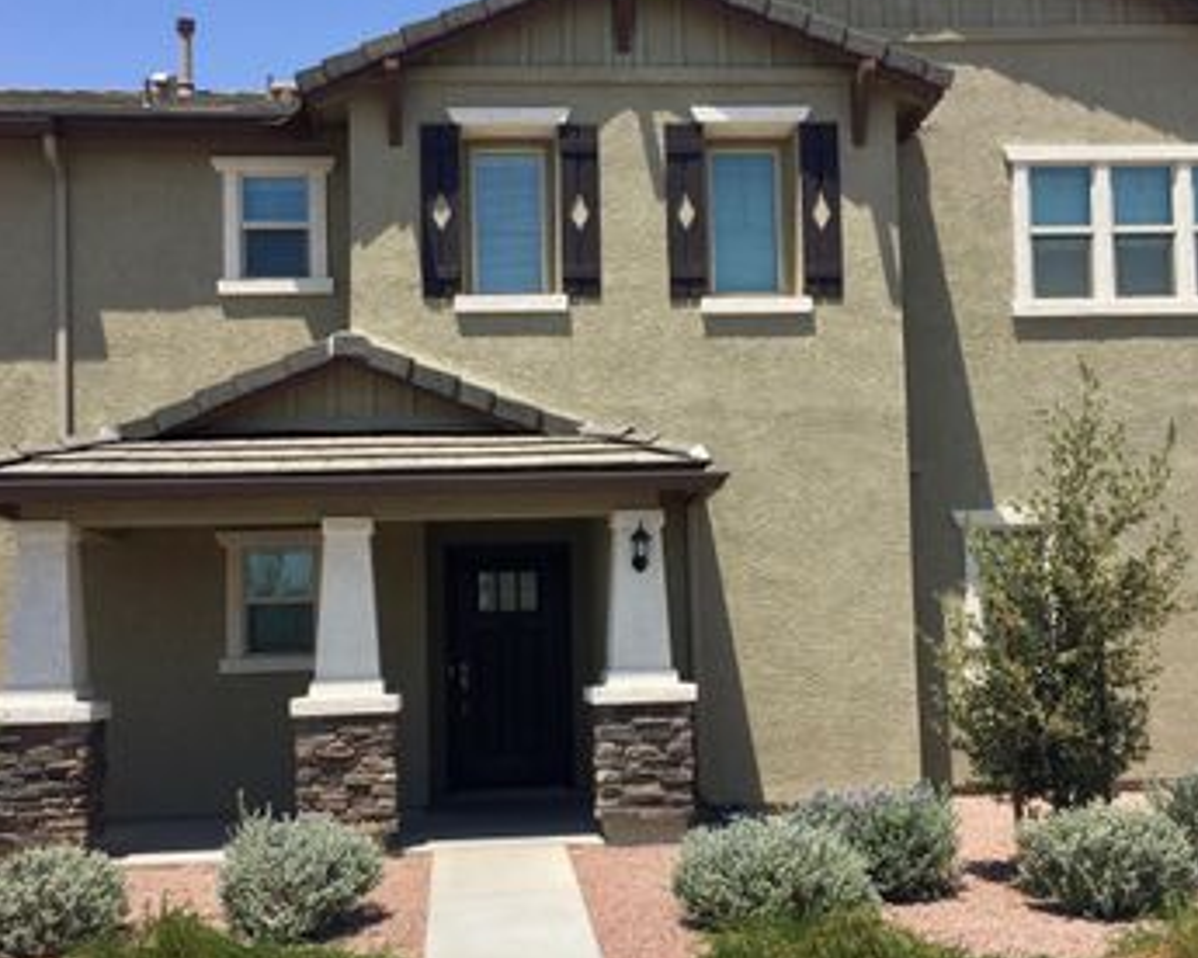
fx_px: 1454
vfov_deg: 36.4
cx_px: 583
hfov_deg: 44.8
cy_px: 540
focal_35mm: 41
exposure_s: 1/2198
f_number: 2.2
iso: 32
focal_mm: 4.15
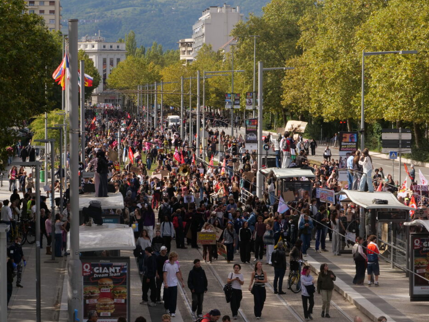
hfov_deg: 15.0
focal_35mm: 131
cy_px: 157
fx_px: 1624
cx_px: 202
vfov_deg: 11.3
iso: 200
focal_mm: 60
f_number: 16
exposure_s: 1/125
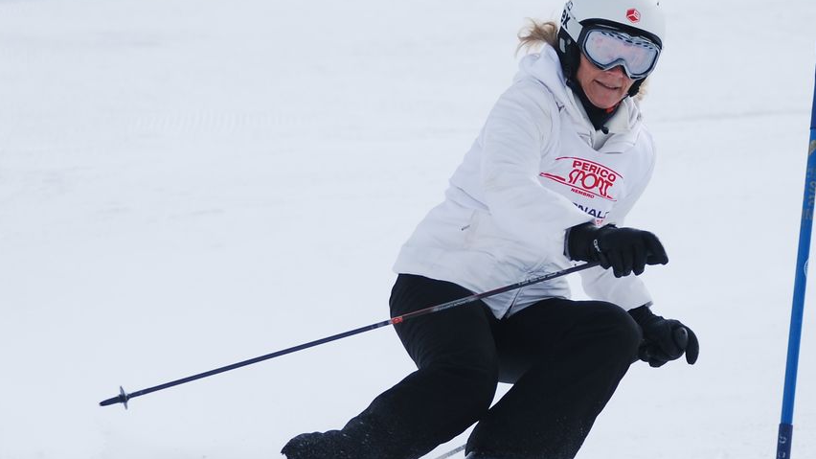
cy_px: 254
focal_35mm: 443
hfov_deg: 4.9
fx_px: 9584
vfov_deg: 2.7
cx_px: 571
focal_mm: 150
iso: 100
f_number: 5
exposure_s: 1/1000
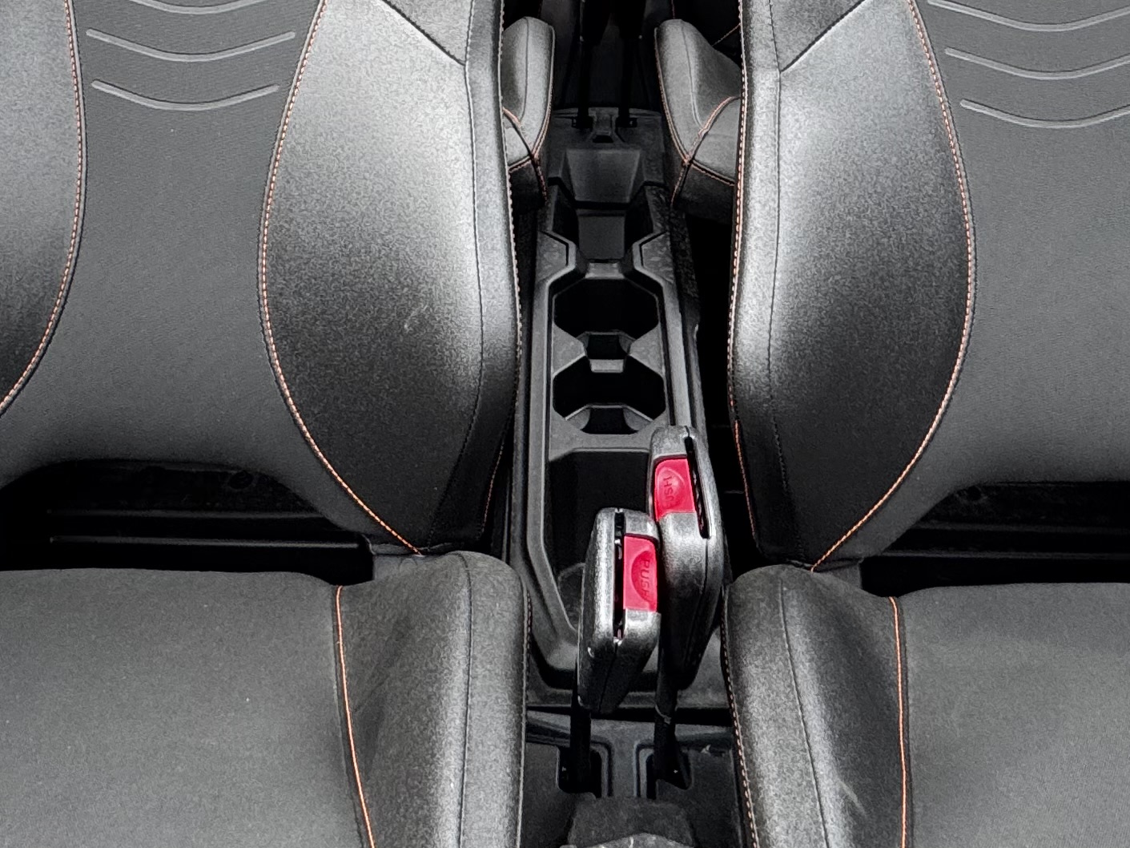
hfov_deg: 46.8
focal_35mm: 40
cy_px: -353
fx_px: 1306
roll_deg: +0.1
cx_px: 577
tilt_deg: -3.2
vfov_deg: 27.5
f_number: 2.2
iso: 64
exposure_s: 1/99
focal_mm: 2.22
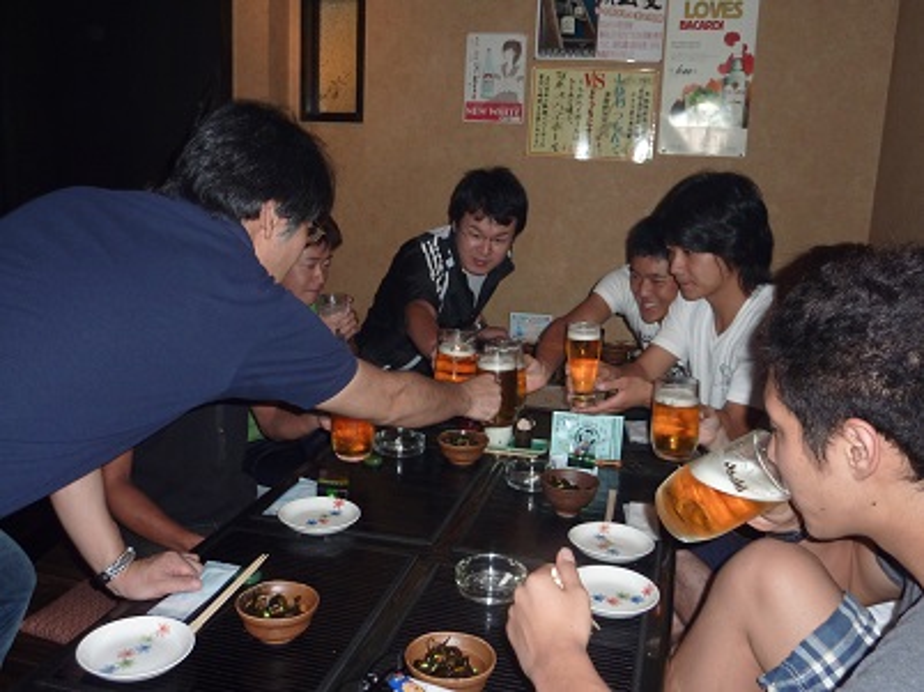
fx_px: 854
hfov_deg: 56.8
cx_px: 462
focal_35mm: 32
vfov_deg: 44.1
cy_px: 346
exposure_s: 1/125
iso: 160
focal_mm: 5.3
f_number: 3.5
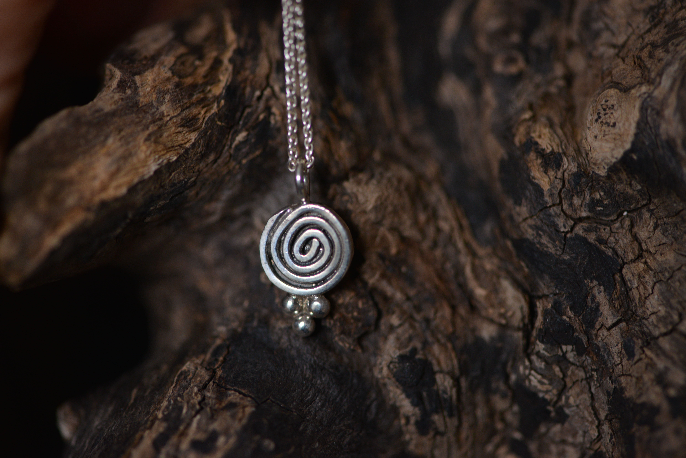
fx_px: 2001
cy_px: 229
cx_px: 343
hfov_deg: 19.4
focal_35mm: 105
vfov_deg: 13.1
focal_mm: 105
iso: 400
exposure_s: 1/125
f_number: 4.5
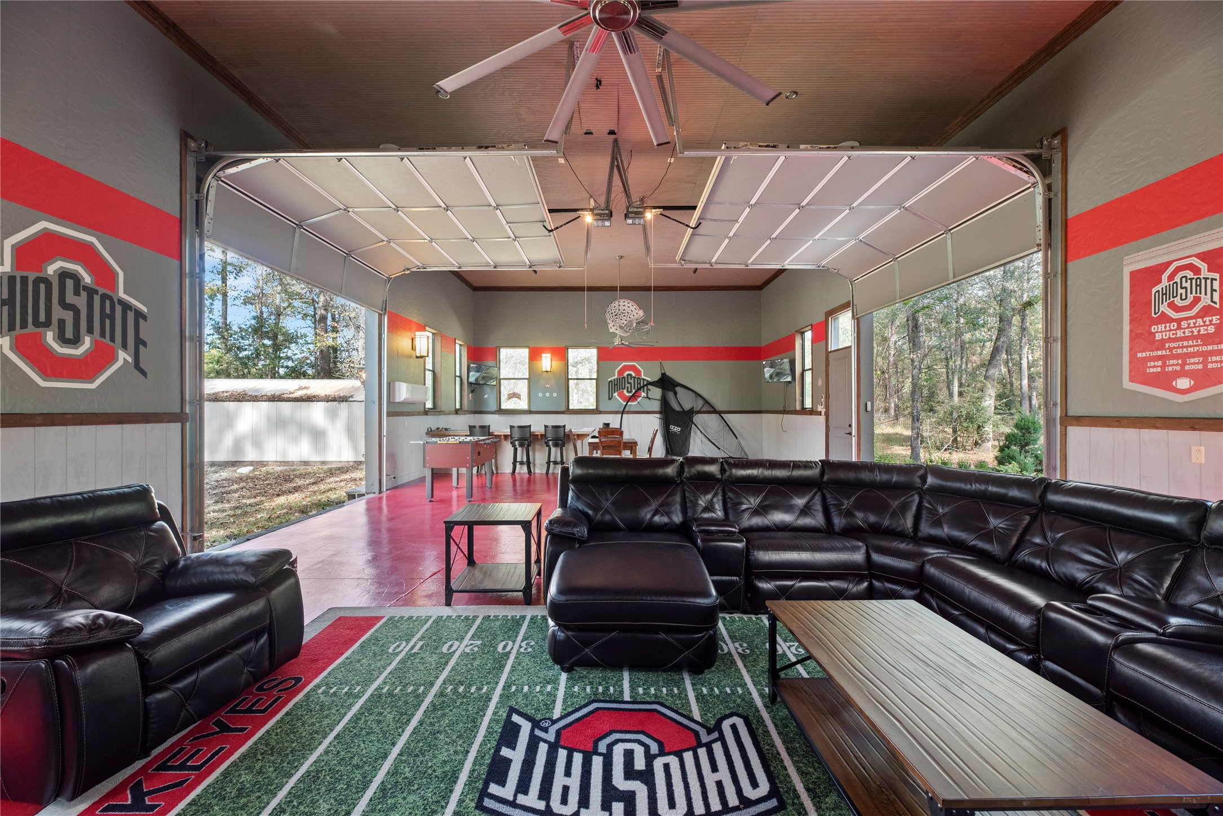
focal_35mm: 14
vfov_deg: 81.2
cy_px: 408
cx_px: 612
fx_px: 476
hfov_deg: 104.2
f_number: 8
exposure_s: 1/8
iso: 800
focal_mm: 14
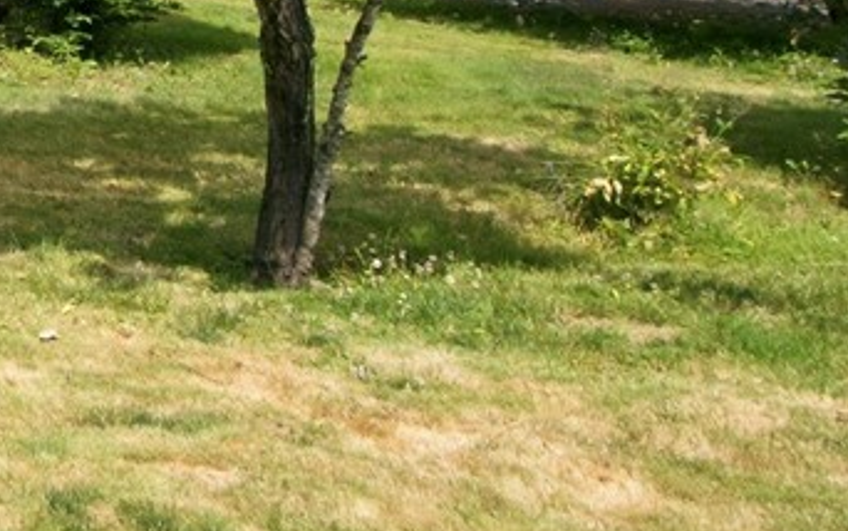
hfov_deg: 16.7
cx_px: -886
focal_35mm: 91
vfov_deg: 12.9
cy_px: -460
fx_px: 2104
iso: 400
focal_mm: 18
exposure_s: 1/125
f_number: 9
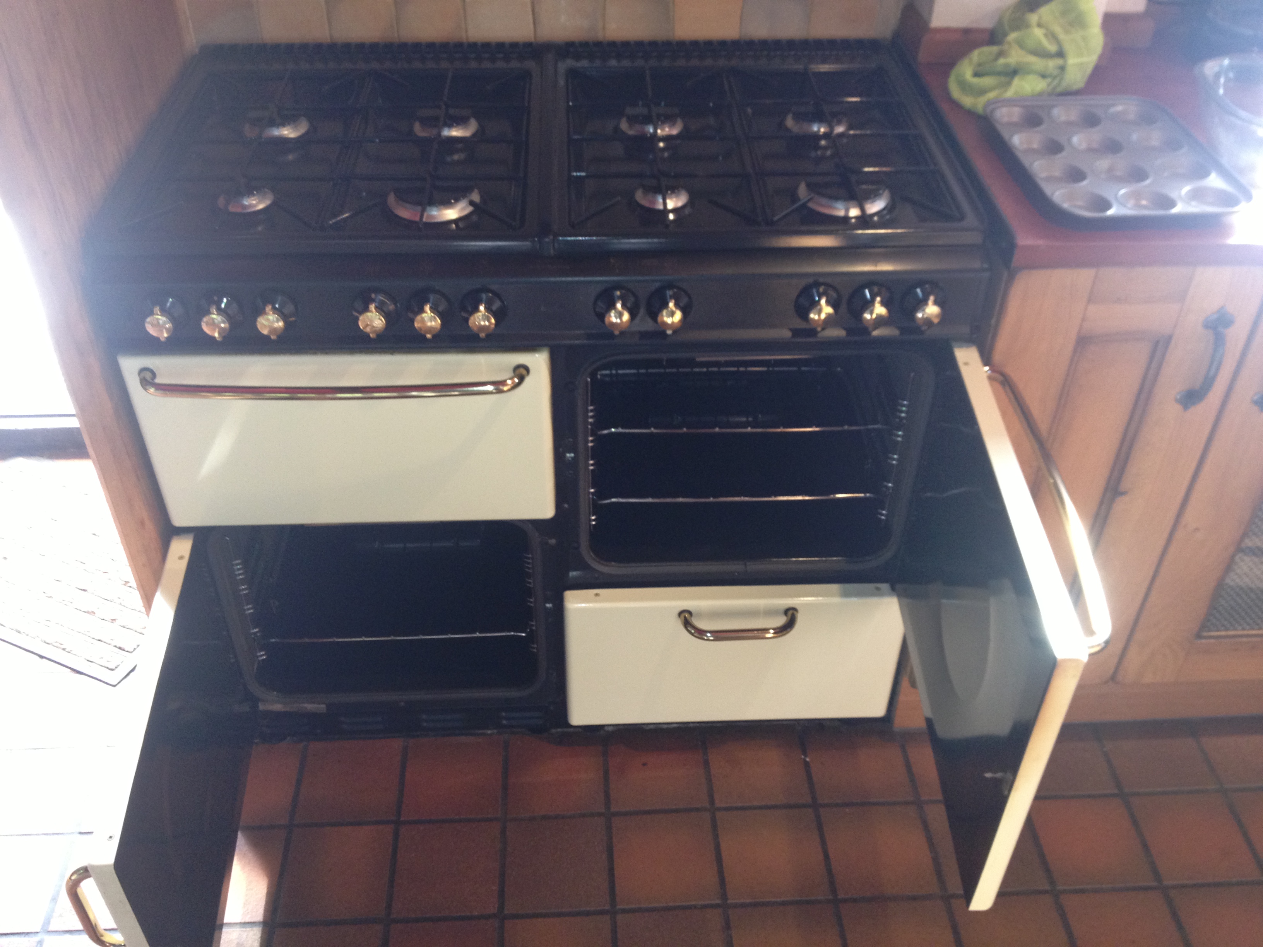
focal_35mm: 35
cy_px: 474
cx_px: 632
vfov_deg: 40.7
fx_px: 1277
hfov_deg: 52.6
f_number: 2.4
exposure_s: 1/20
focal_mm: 4.28
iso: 160
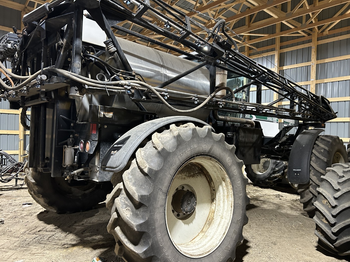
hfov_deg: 65.3
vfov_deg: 51.3
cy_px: 135
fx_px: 273
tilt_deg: -3.0
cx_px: 180
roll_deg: -1.2
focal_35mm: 27
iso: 400
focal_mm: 5.7
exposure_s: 1/60
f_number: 1.5
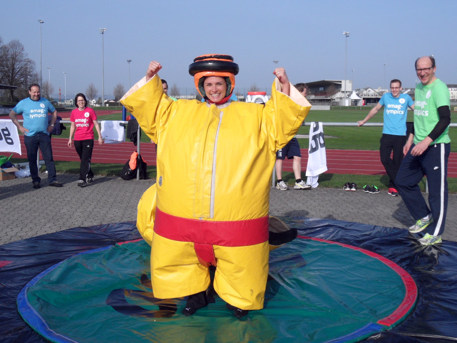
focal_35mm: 40
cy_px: 172
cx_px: 228
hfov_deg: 46.8
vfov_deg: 36.0
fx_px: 528
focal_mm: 6.5
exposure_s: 1/1000
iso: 80
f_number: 3.6
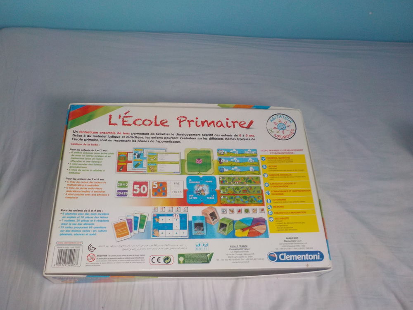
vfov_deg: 46.8
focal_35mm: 30
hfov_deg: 60.0
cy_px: 155
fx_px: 358
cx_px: 206
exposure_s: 1/30
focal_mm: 4.1
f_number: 3.3
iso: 200
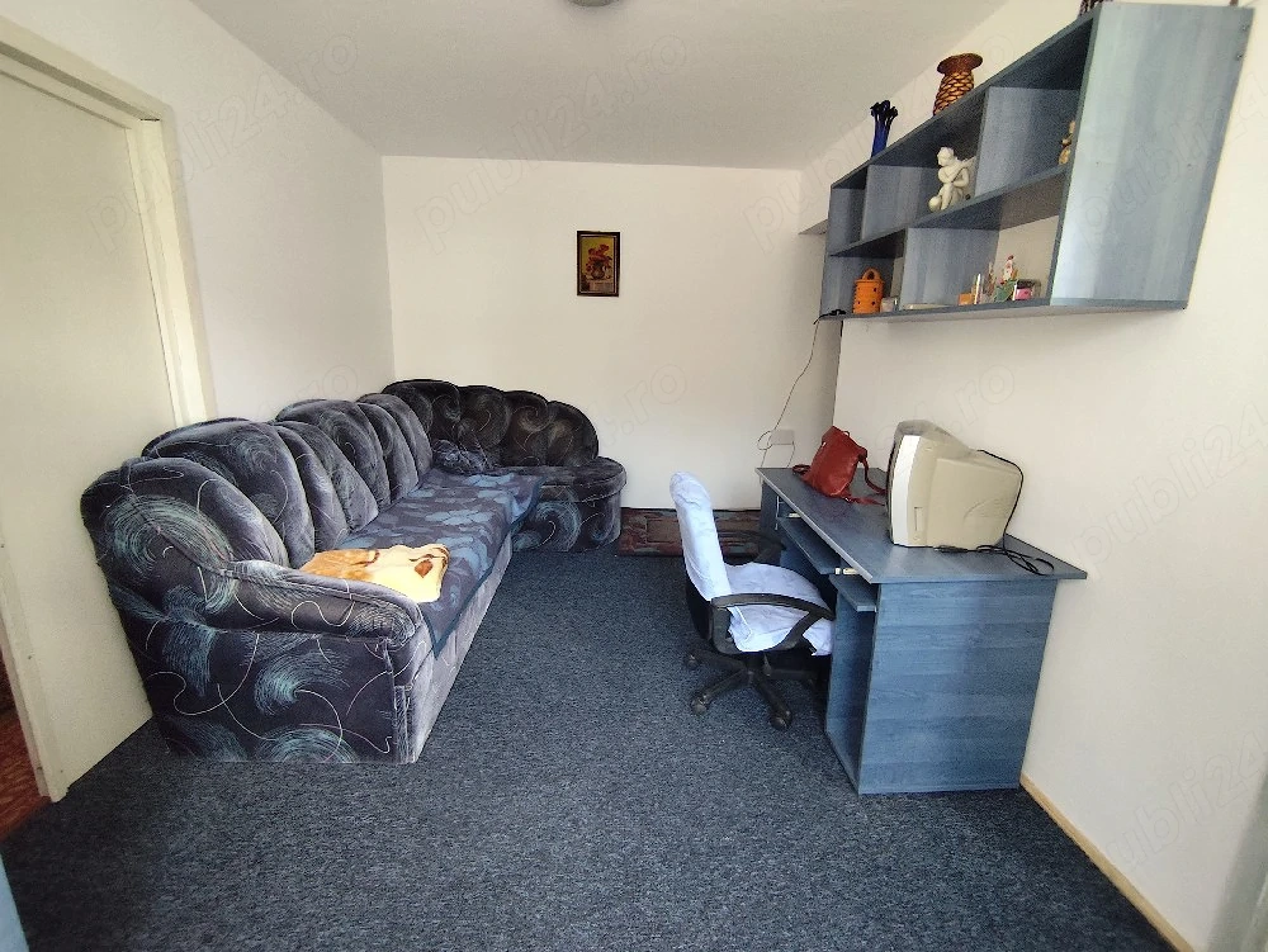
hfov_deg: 94.5
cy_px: 476
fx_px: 586
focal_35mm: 16
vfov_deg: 78.2
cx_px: 634
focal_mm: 1.65
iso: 500
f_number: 2.2
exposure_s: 1/50
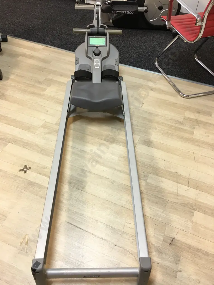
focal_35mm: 29
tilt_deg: -46.0
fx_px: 239
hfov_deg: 48.2
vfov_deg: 61.7
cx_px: 107
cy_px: 142
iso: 50
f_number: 2.2
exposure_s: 1/17
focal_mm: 4.15
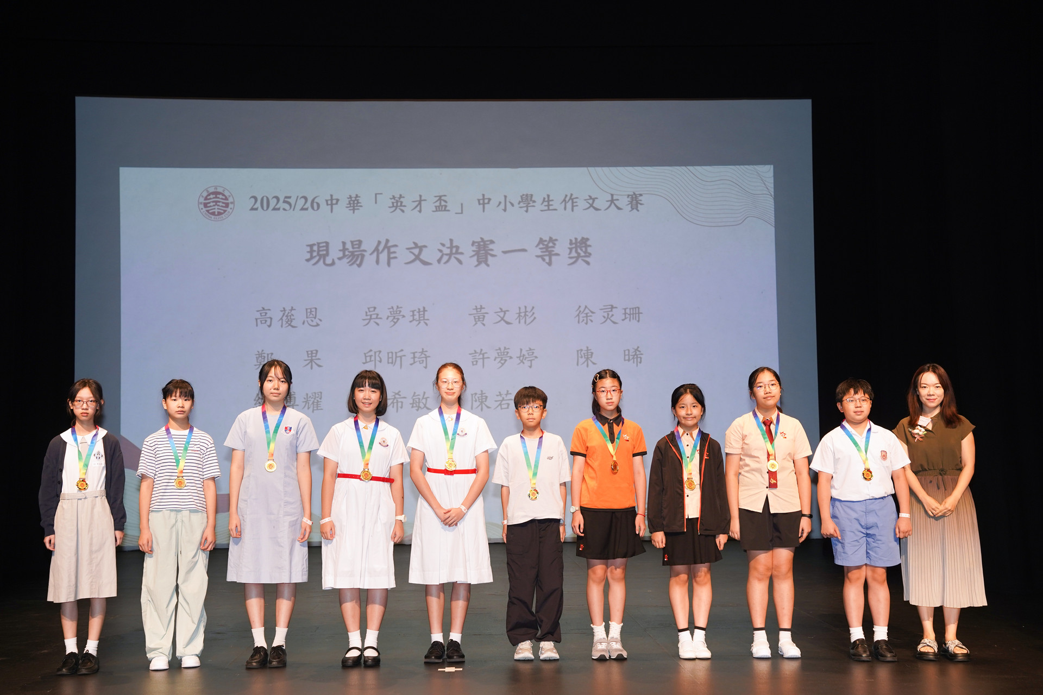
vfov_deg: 27.7
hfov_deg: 40.6
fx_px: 1411
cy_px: 348
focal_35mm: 49
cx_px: 522
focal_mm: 48.7
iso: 800
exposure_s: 1/100
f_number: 4.5
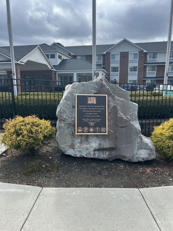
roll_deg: +0.0
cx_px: 86
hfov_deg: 53.1
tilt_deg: -11.1
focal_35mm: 26
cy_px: 116
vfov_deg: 67.3
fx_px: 173
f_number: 1.5
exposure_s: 1/1645
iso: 50
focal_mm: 5.7
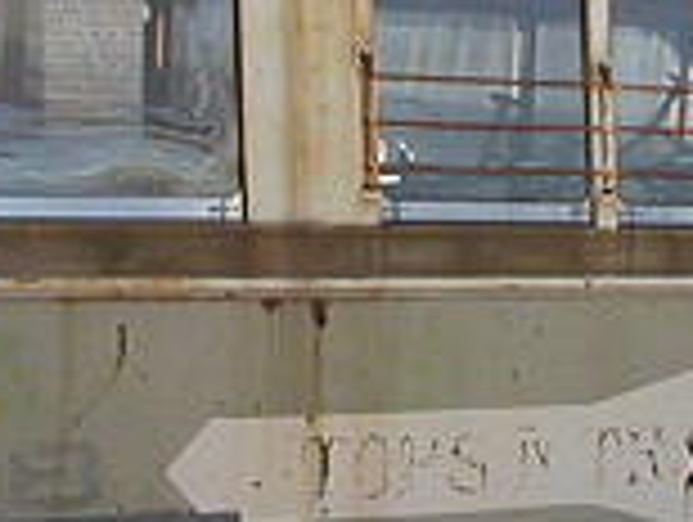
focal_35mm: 195
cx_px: 720
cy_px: 313
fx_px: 3910
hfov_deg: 10.0
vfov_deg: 7.6
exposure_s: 1/216
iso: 100
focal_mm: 6.6
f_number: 4.8
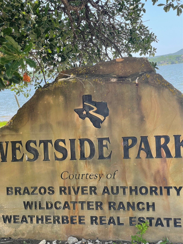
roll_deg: +5.8
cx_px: 92
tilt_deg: -6.2
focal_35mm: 64
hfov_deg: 22.9
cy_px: 122
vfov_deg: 30.3
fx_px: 451
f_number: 2.2
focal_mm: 7.5
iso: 20
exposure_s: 1/209
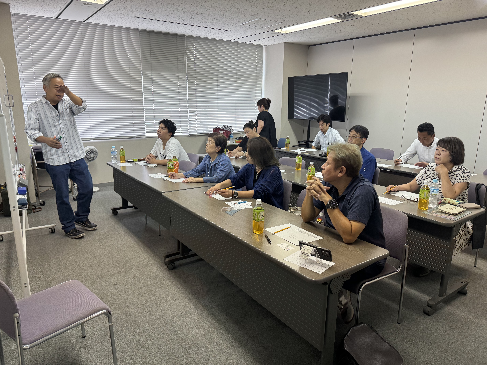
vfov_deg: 56.8
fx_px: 338
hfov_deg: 71.6
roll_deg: +0.0
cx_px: 244
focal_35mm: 24
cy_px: 182
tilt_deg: -12.6
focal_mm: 6.76
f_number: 1.78
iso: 200
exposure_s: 1/100
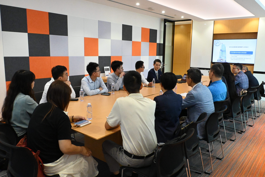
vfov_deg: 43.6
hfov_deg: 61.9
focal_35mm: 30
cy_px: 88
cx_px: 132
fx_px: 221
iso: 9000
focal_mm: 20
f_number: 7.1
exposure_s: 1/250
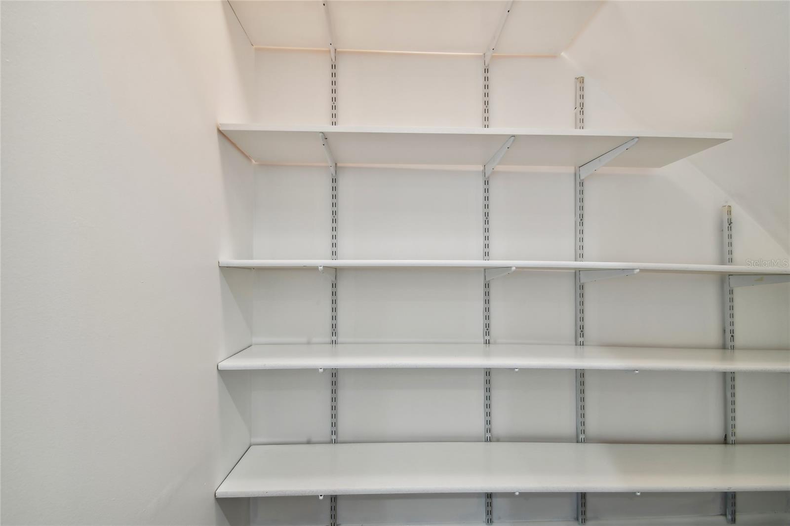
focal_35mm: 15
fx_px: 329
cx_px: 395
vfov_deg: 77.3
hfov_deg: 100.4
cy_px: 263
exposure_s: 1/5
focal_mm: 10
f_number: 7.1
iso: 100
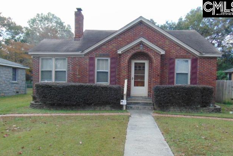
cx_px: 118
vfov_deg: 47.8
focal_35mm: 27
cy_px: 89
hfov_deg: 67.4
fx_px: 175
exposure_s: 1/250
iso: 400
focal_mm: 4.5
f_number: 7.7
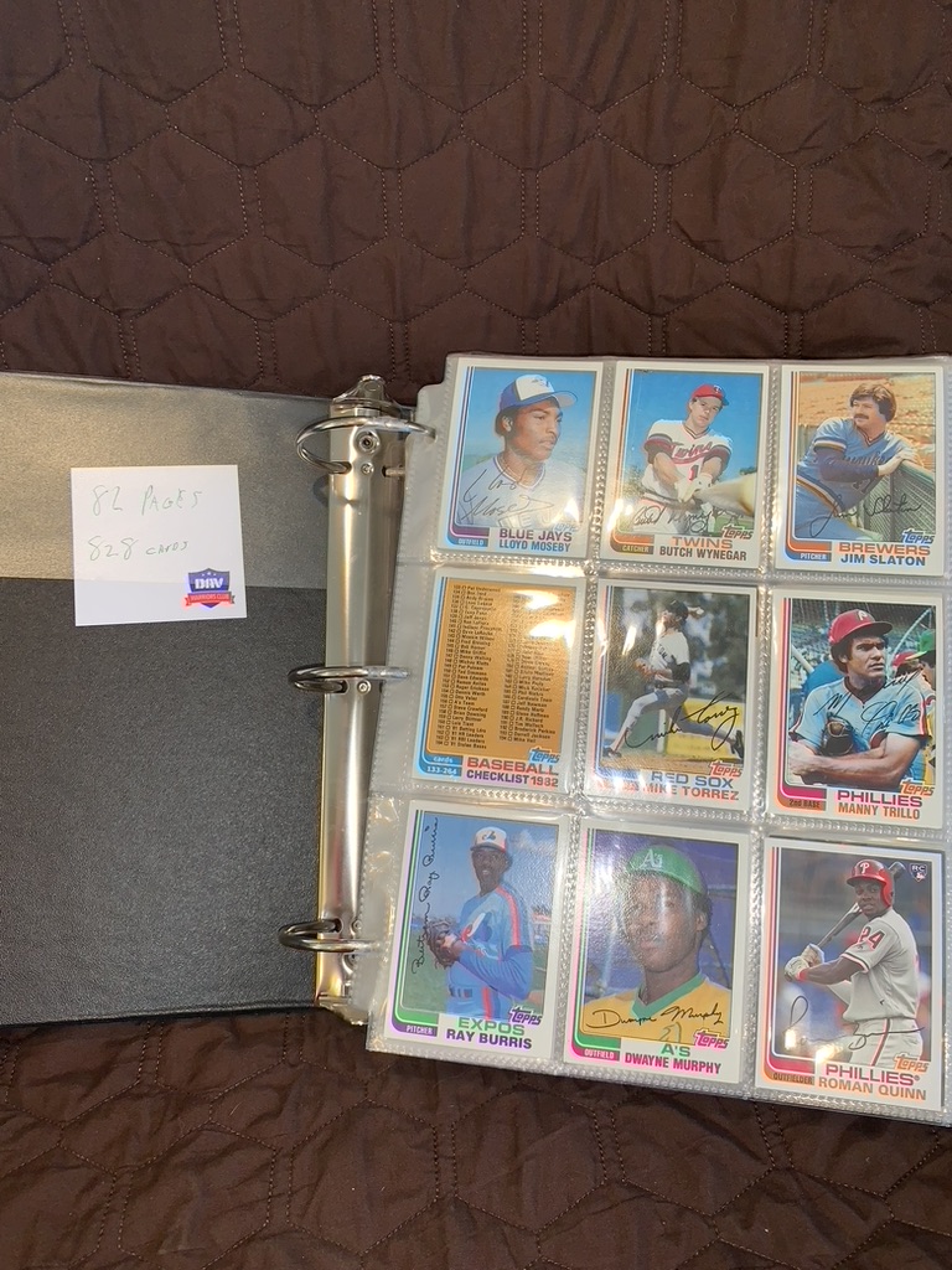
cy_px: 635
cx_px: 476
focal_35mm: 26
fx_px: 953
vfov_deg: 67.3
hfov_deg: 53.1
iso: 25
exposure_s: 1/48
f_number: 1.8
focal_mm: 4.25
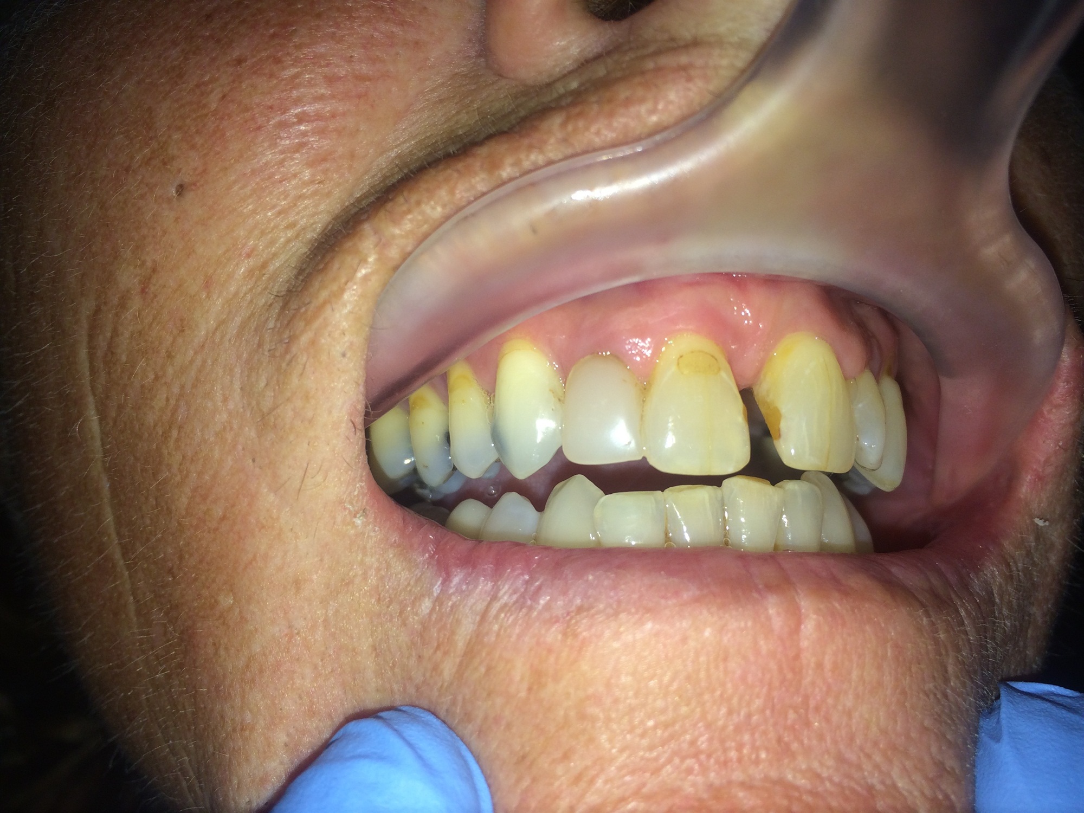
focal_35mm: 30
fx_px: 939
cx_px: 542
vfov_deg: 46.8
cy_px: 406
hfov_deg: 60.0
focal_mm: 4.12
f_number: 2.2
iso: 32
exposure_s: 1/427
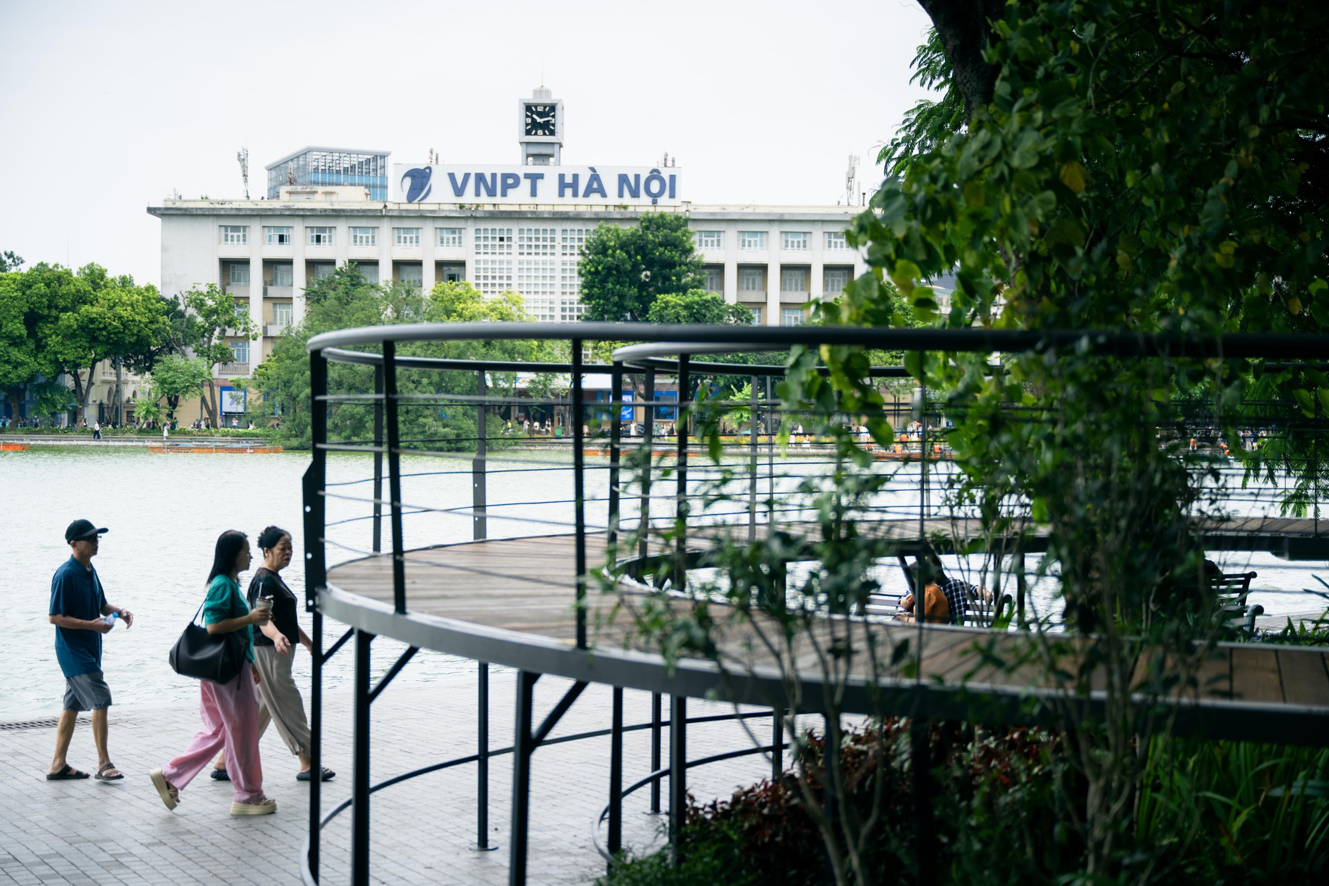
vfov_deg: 26.0
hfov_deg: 38.2
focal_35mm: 52
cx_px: 664
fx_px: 1919
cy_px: 443
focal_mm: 52
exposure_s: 1/640
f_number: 2.8
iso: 160
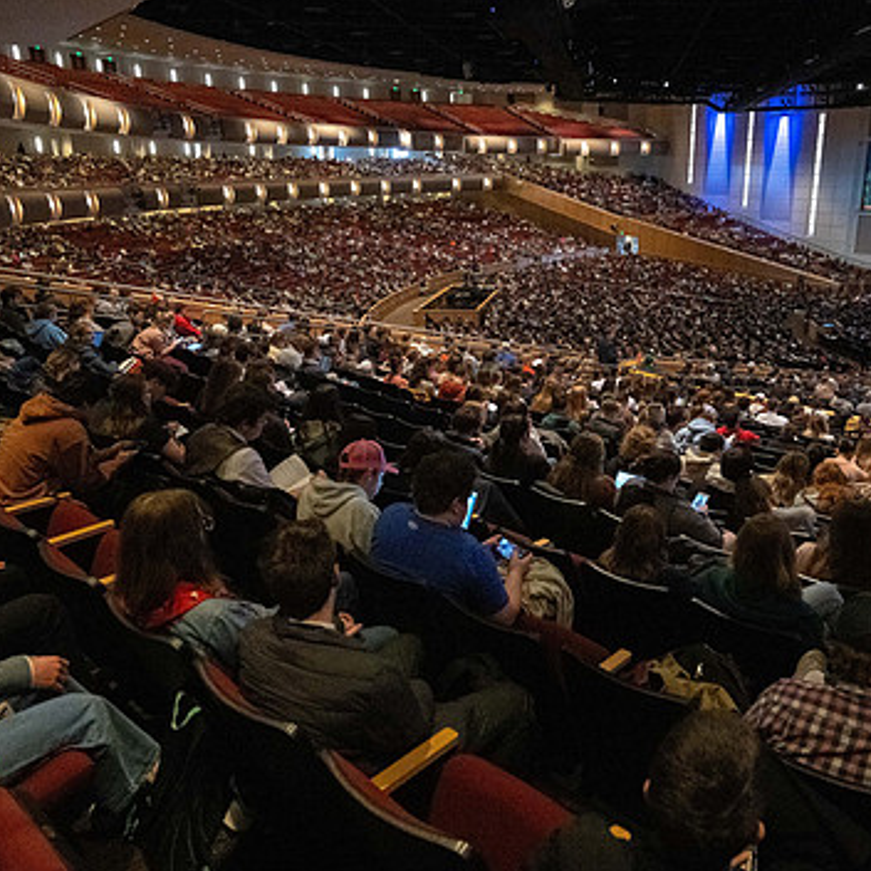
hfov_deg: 57.1
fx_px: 797
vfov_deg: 57.3
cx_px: 487
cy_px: 439
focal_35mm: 28
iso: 12800
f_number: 4
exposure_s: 1/125
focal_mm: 20
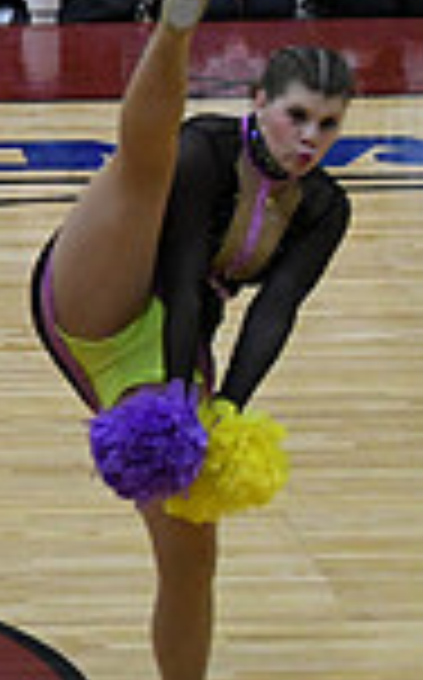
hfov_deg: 2.7
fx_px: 8713
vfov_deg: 4.5
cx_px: -873
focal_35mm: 471
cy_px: 475
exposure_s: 1/500
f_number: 4
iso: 4000
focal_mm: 80
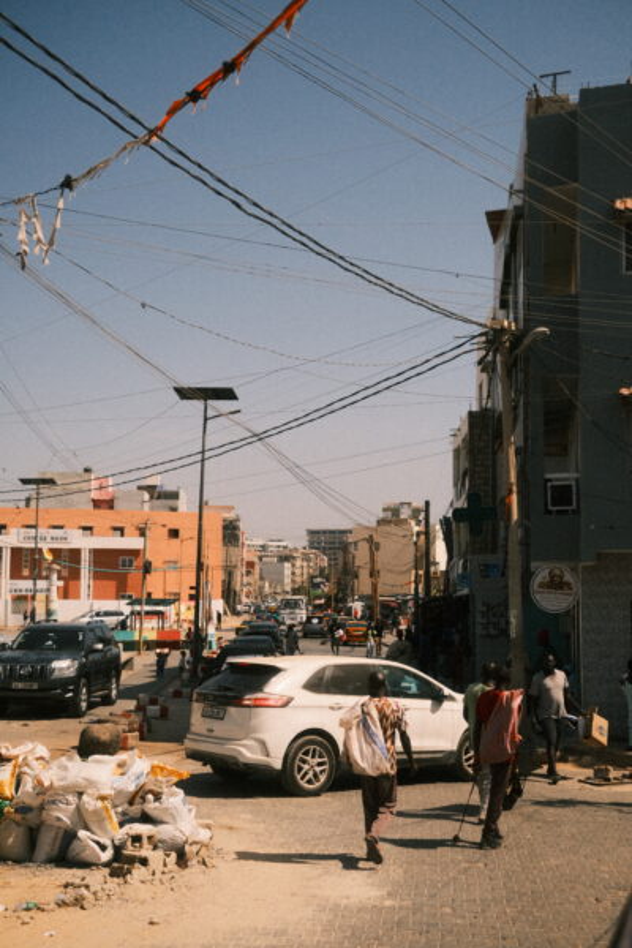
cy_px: 474
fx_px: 1080
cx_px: 316
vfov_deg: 47.4
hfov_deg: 32.6
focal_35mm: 41
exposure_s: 1/12000
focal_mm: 27
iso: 640
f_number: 2.8
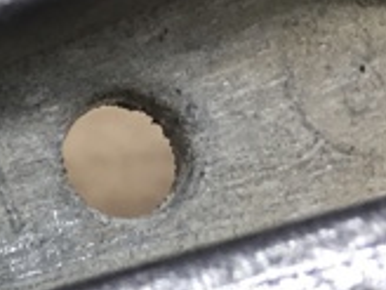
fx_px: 1260
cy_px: 431
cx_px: -339
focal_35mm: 113
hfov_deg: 14.9
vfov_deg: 12.5
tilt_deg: -48.6
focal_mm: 4.15
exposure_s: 1/33
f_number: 2.2
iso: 64
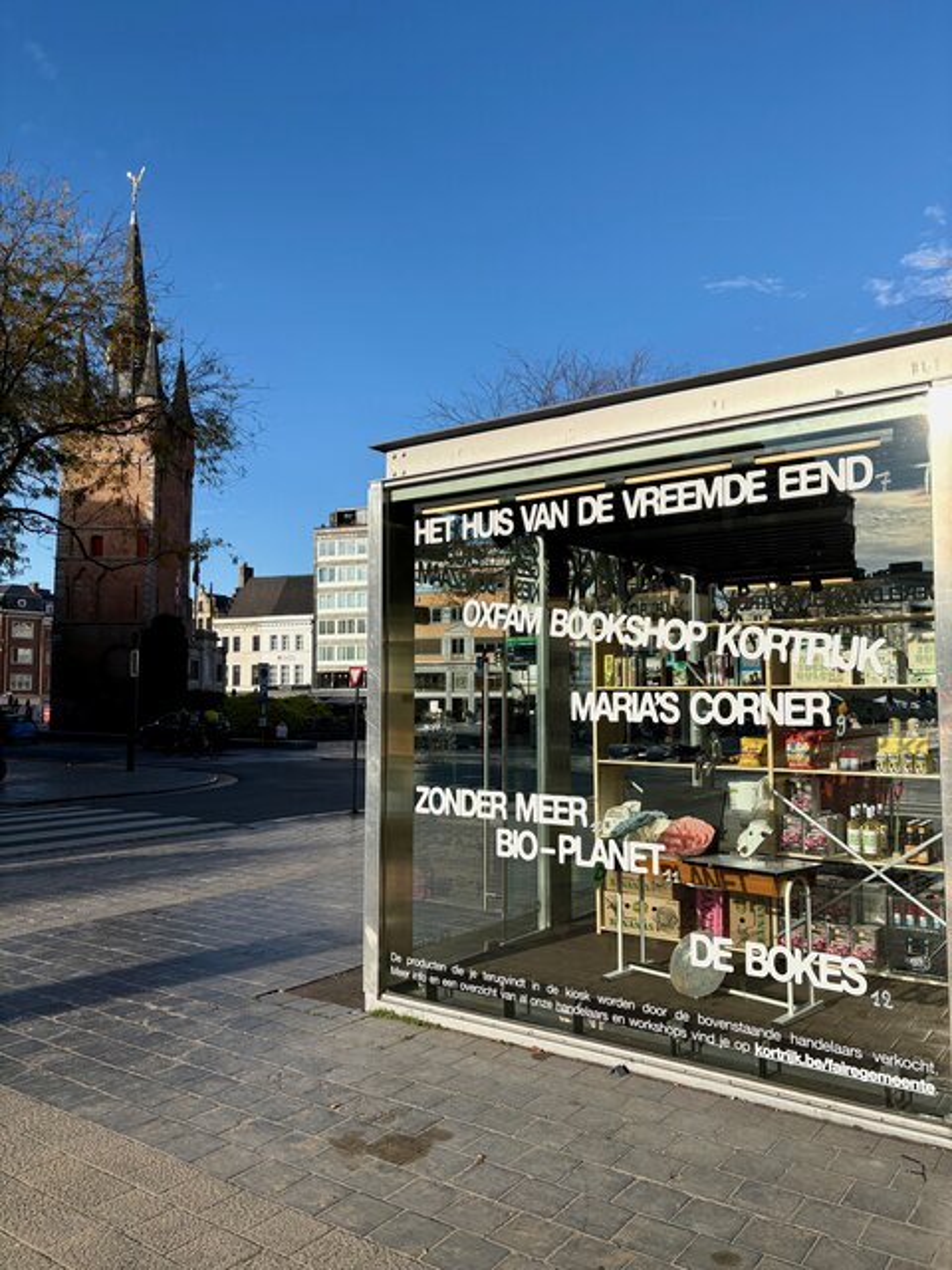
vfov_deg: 67.3
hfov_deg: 53.1
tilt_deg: +4.4
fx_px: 953
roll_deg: -0.3
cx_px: 476
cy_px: 635
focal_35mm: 26
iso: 50
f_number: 1.6
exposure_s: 1/2865
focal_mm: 5.96
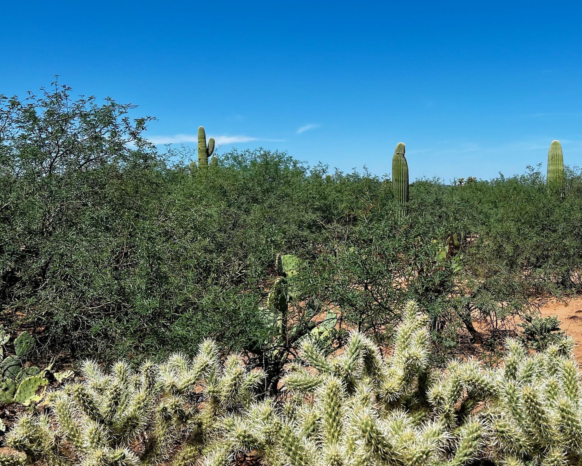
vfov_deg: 38.1
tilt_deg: +0.7
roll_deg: +1.0
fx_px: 672
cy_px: 197
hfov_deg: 45.8
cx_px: 410
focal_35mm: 39
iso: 50
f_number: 1.5
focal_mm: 5.7
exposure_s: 1/6993
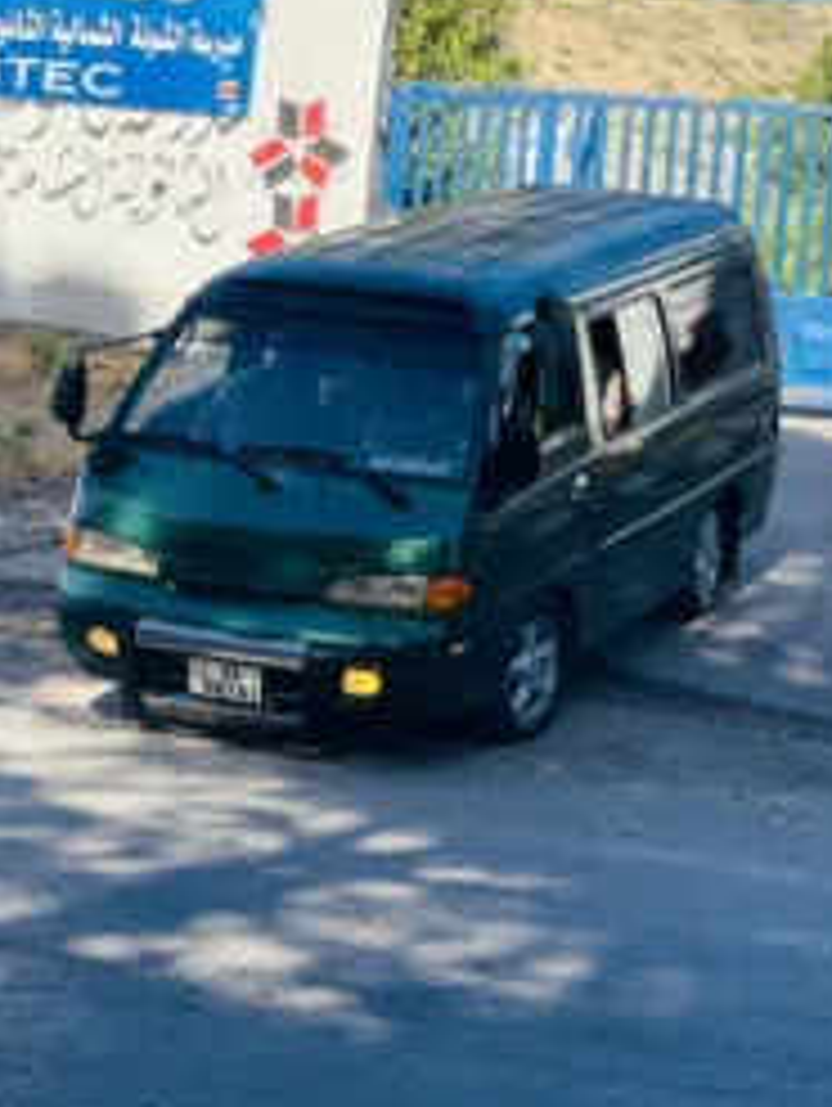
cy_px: 405
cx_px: 454
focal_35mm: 104
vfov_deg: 18.8
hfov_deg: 14.3
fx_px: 3327
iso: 32
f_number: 2.2
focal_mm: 7.5
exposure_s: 1/1033
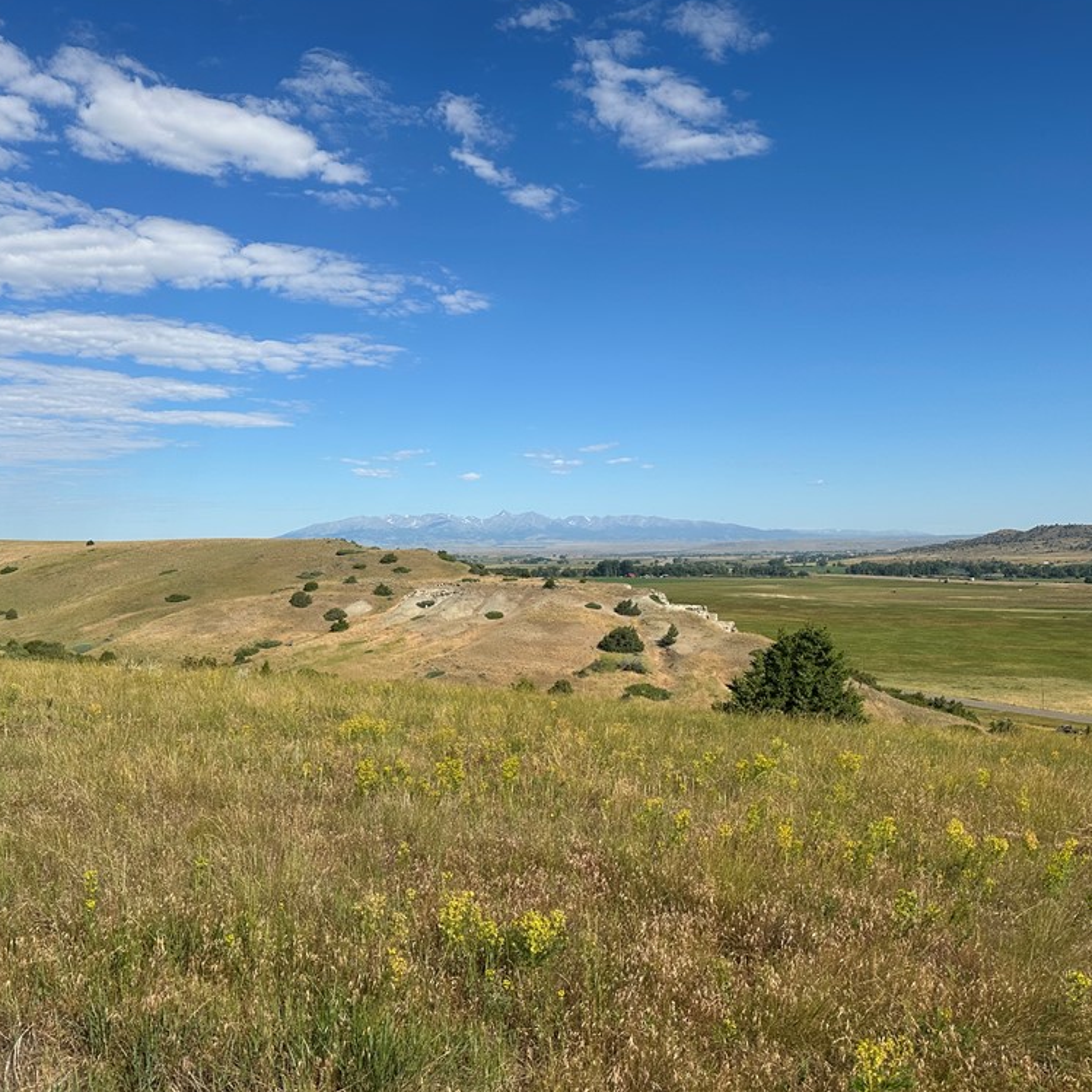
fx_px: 1035
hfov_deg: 55.3
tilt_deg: +1.0
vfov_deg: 55.6
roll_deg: +1.6
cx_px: 456
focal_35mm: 29
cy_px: 538
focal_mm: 6.86
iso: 80
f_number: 1.78
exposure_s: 1/6623
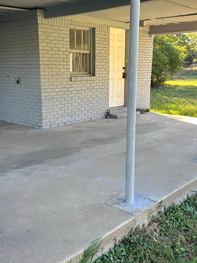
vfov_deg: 46.7
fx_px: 304
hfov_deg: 35.9
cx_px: 92
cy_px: 120
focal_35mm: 40
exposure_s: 1/228
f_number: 1.78
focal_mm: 6.86
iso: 64
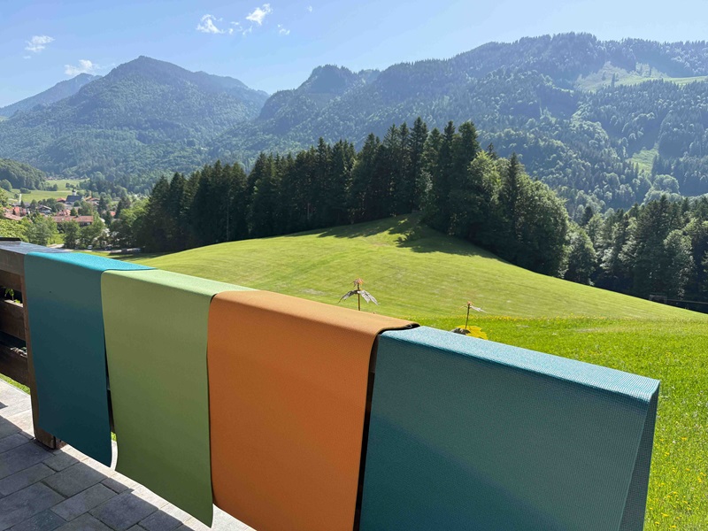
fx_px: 491
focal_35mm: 24
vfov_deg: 56.8
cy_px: 266
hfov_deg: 71.6
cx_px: 354
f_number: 1.78
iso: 100
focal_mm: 6.76
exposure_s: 1/3021
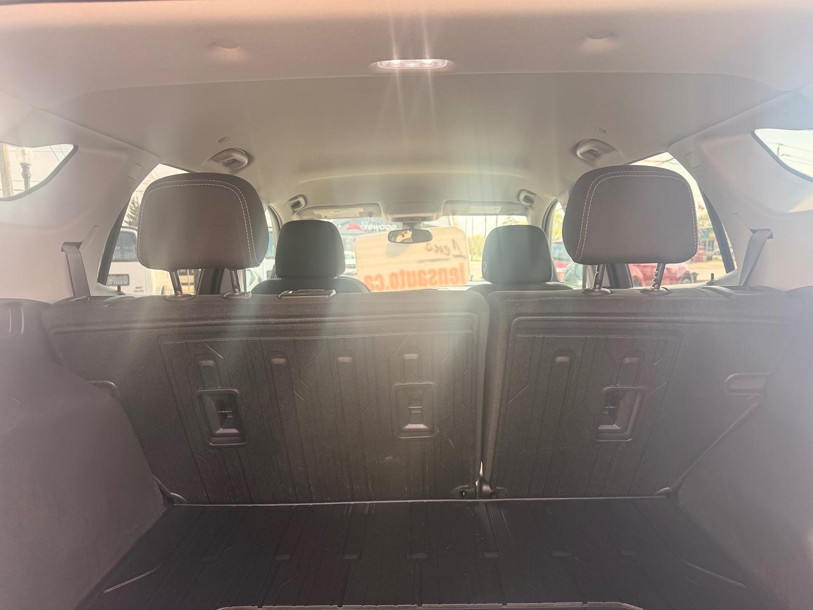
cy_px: 305
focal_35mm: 24
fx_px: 564
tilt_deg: -4.2
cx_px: 406
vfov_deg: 56.8
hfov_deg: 71.6
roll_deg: +0.3
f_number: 1.78
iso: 100
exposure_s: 1/269
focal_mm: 6.76
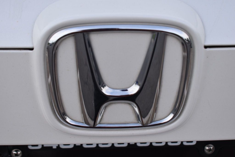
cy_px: 78
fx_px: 440
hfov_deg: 29.9
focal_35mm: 68
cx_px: 118
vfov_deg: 20.1
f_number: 6.3
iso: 200
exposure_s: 1/200
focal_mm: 45
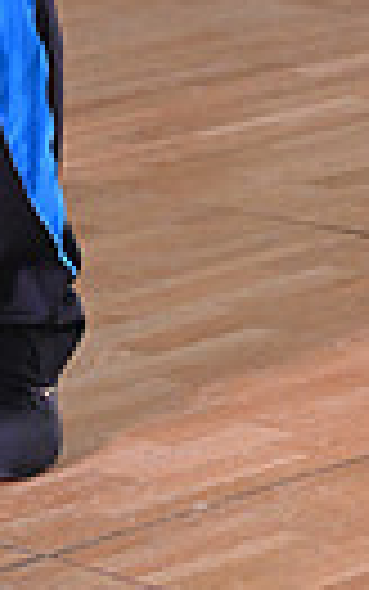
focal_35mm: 234
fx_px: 3761
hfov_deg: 5.6
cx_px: -110
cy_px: -369
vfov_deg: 8.7
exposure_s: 1/320
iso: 2500
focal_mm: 52
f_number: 5
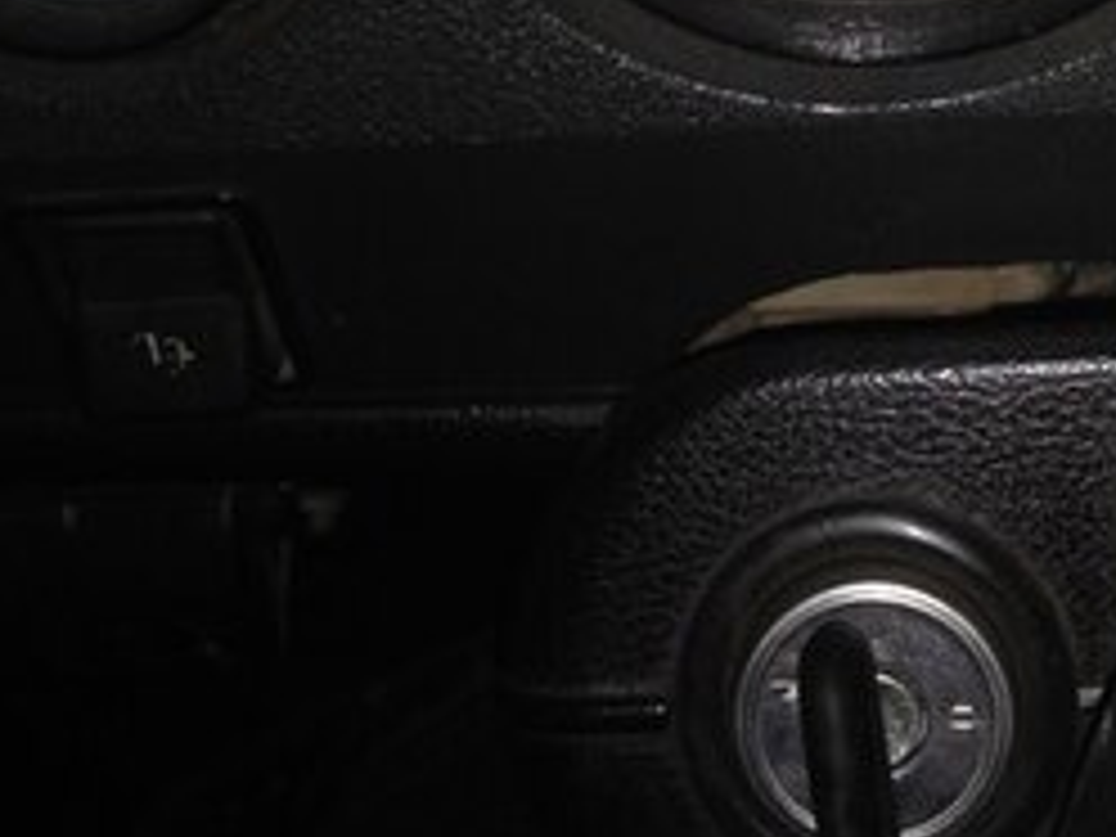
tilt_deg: -36.2
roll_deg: +2.0
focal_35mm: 88
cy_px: -137
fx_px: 2837
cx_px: 864
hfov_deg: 22.0
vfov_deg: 16.2
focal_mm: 4.12
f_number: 2.4
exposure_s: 1/20
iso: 50
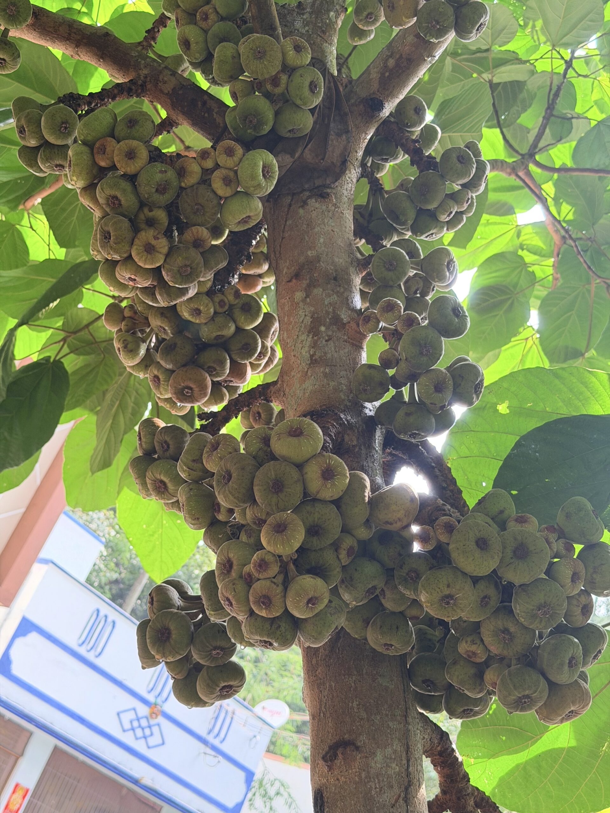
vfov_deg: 39.7
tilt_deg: +25.5
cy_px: 406
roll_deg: -24.3
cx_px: 305
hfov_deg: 30.3
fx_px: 1128
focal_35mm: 48
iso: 100
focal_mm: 6.76
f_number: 1.78
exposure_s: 1/189
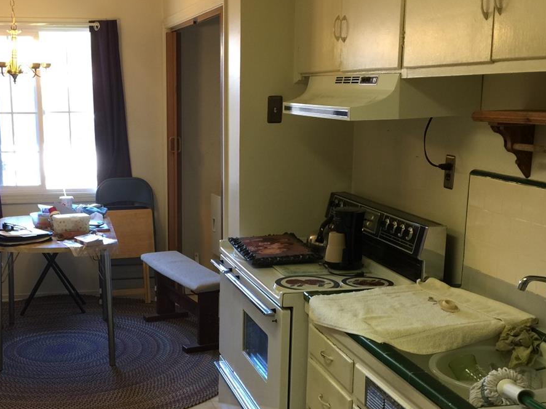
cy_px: 290
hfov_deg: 38.5
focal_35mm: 49
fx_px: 772
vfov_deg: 29.3
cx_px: 184
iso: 32
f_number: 2.2
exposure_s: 1/15
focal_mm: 4.15
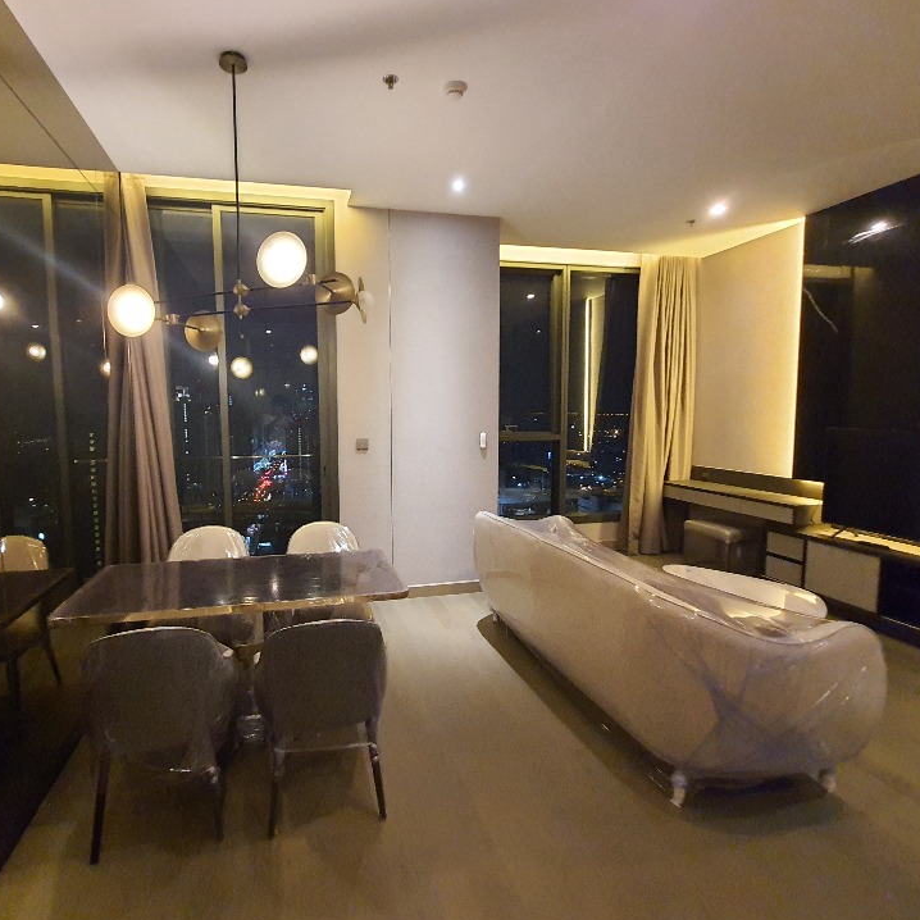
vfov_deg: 87.4
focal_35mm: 16
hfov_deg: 86.6
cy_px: 464
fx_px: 481
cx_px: 382
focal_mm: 1.74
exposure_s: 1/25
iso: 640
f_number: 2.2
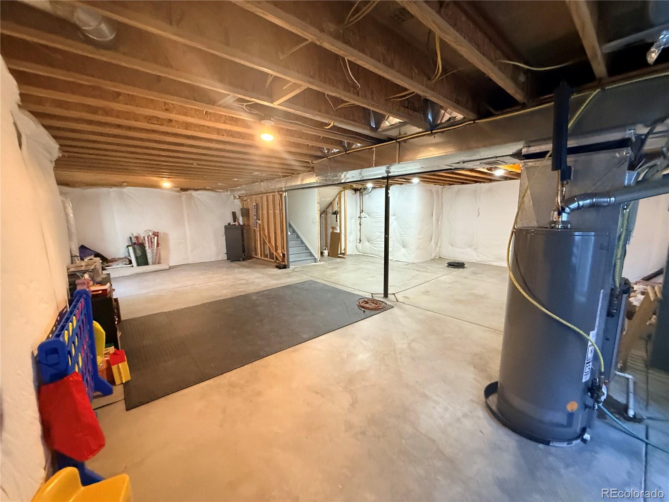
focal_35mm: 14
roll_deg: +0.5
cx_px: 334
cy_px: 251
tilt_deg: -7.7
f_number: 2.2
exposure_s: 1/60
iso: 640
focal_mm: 2.22
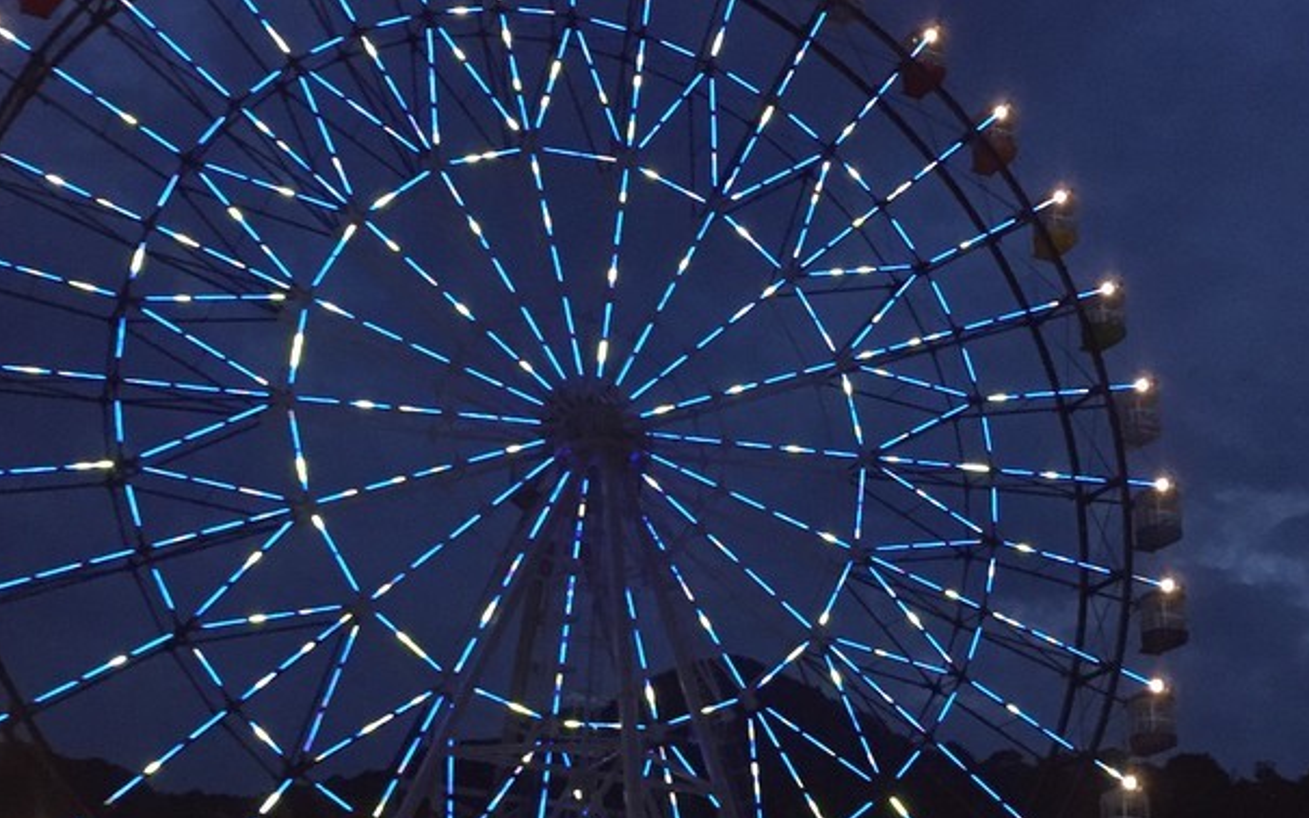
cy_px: 535
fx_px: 2176
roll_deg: -2.0
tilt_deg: +21.6
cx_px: 662
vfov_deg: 21.2
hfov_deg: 33.5
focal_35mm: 61
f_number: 2.2
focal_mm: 4.15
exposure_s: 1/15
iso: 250
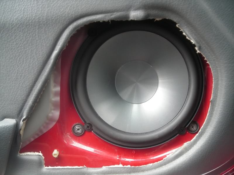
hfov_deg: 49.0
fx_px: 257
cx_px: 117
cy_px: 88
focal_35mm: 38
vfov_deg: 37.7
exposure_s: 1/30
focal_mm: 6.3
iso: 178
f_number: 3.2
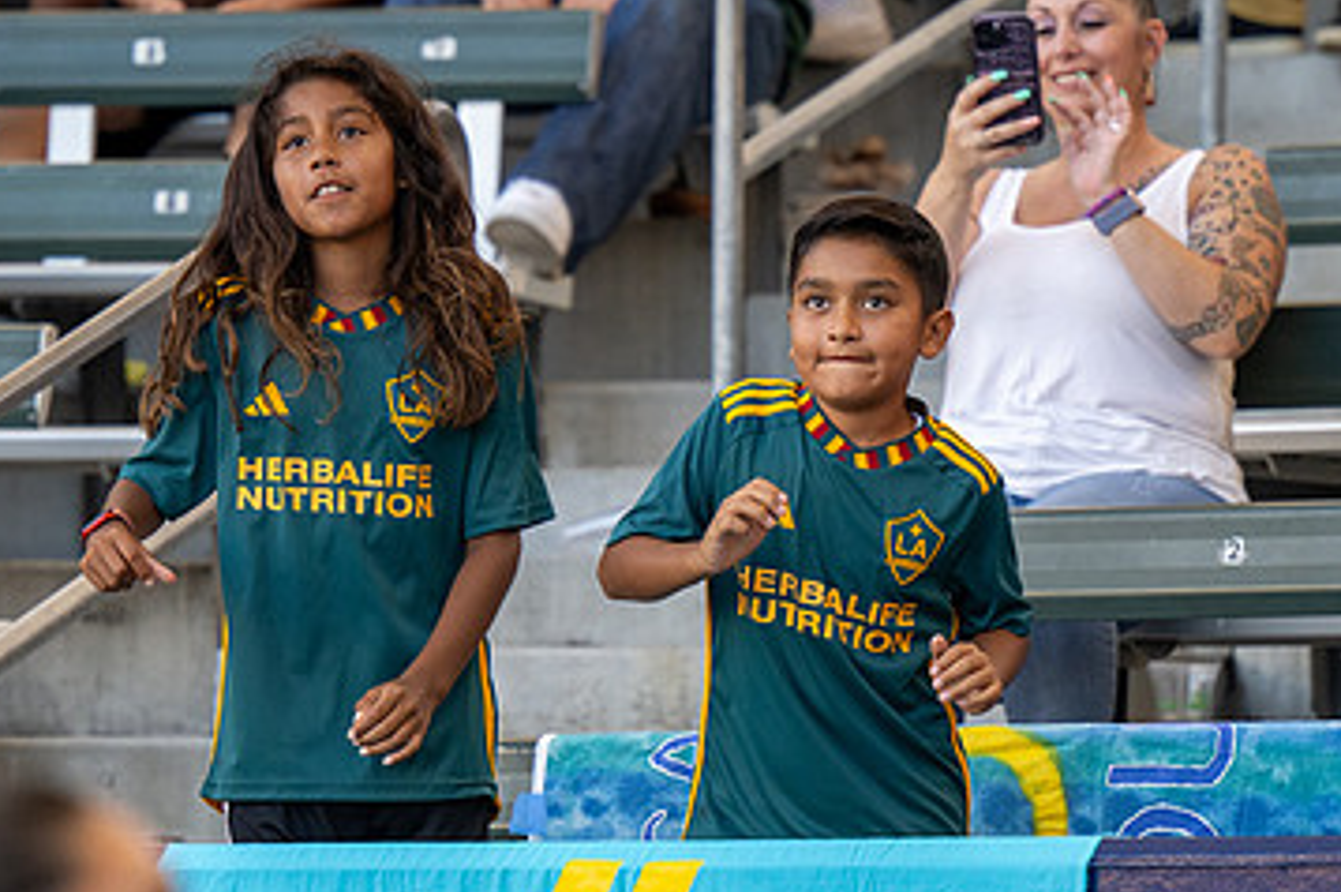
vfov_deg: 4.0
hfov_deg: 6.1
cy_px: 439
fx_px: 12653
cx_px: 554
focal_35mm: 340
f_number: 2.8
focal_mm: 140
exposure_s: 1/1000
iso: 800
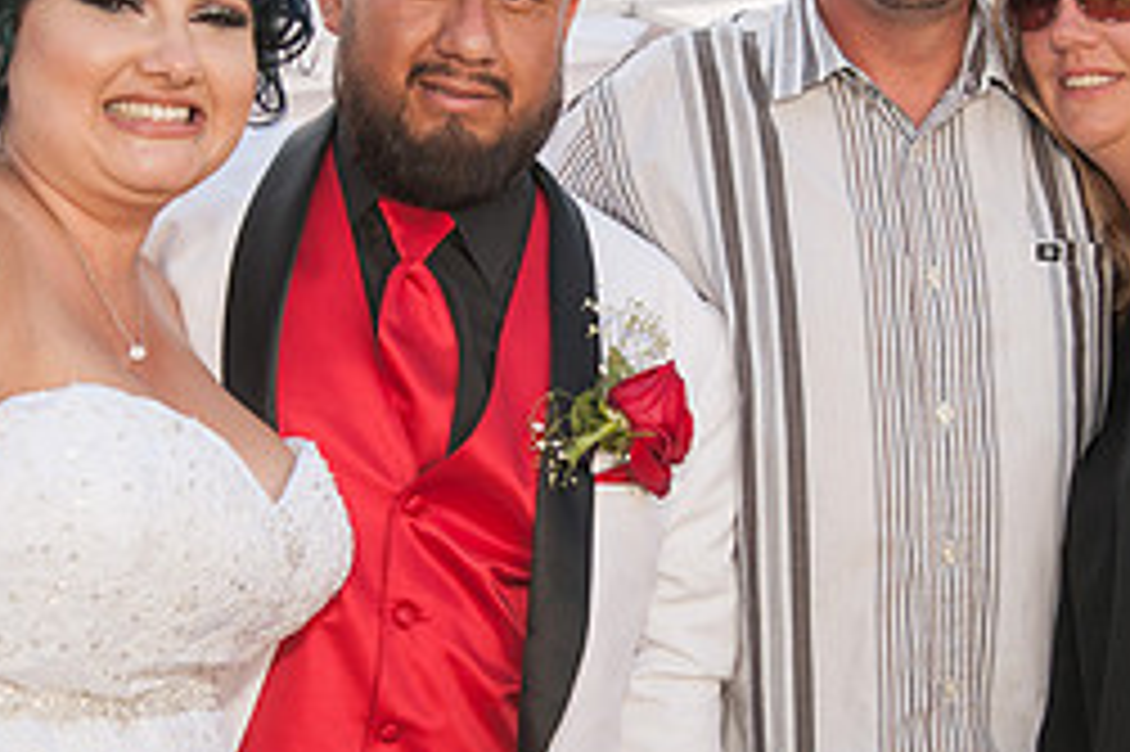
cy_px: 392
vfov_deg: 16.8
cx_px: 558
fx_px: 2541
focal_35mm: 81
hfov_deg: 25.1
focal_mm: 35
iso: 200
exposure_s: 1/800
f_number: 5
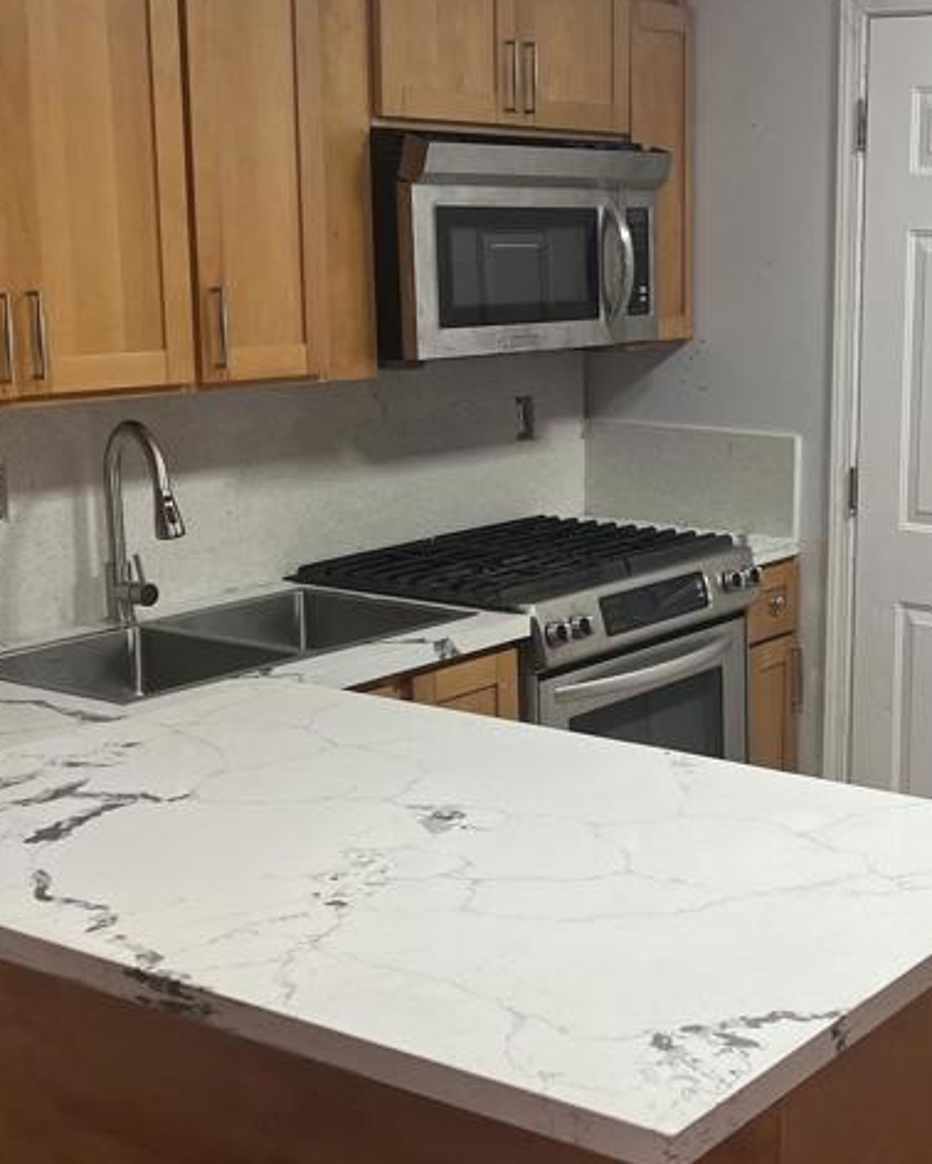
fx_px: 1895
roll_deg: +0.1
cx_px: 772
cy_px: 577
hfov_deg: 27.0
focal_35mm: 55
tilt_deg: -10.2
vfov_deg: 34.1
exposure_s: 1/120
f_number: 1.5
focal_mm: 5.7
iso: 100
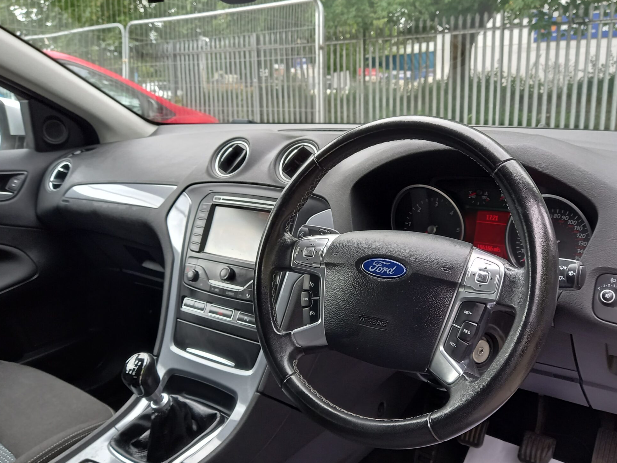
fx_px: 588
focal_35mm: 33
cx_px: 332
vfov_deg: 43.0
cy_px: 235
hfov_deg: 55.3
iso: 80
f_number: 2
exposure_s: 1/60
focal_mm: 4.6
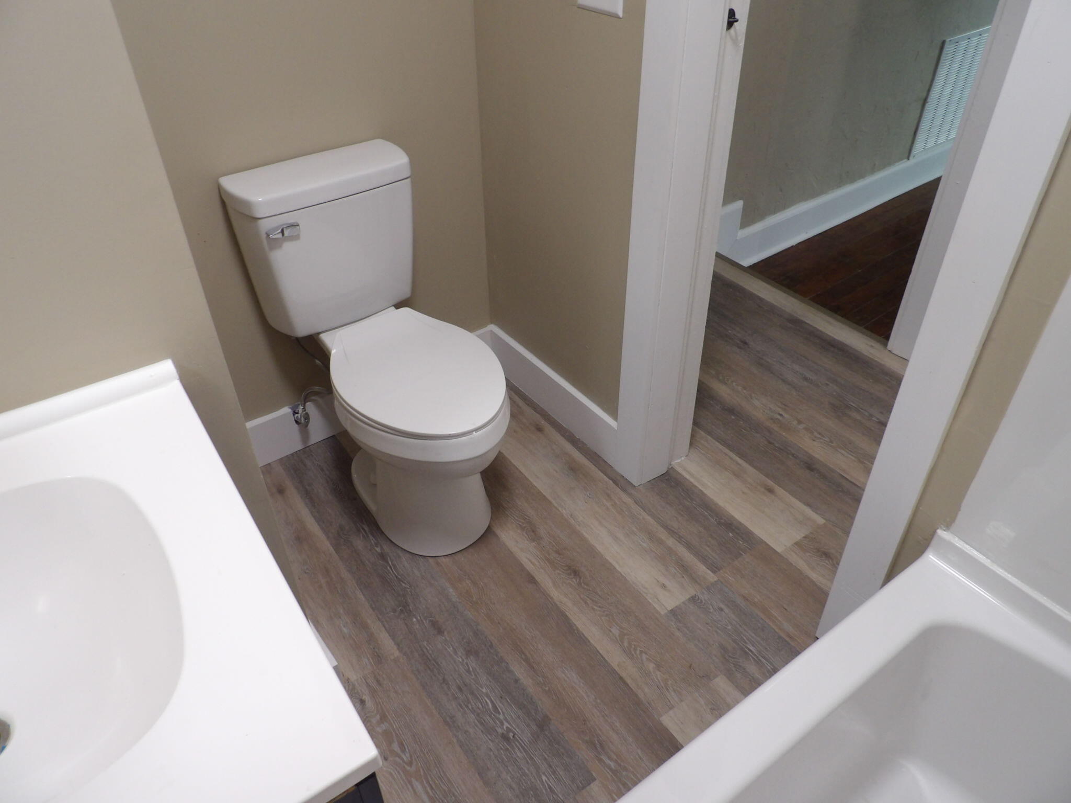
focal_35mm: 24
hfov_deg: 71.6
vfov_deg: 56.8
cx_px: 536
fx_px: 743
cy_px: 402
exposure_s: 1/19
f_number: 3.2
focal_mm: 4.3
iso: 200
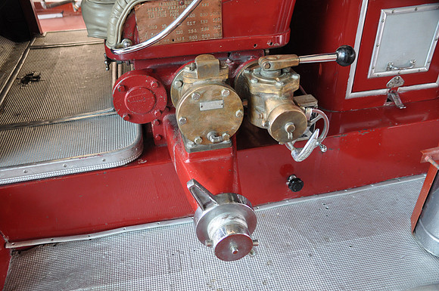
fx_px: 402
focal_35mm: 33
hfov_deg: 57.3
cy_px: 146
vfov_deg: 39.9
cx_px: 220
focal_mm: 22
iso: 640
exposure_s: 1/60
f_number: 4
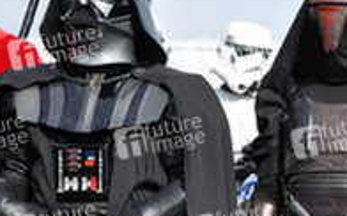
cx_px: 360
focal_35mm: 123
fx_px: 1163
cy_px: 182
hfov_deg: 16.6
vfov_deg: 10.6
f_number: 8
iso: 200
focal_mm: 35
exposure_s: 1/250
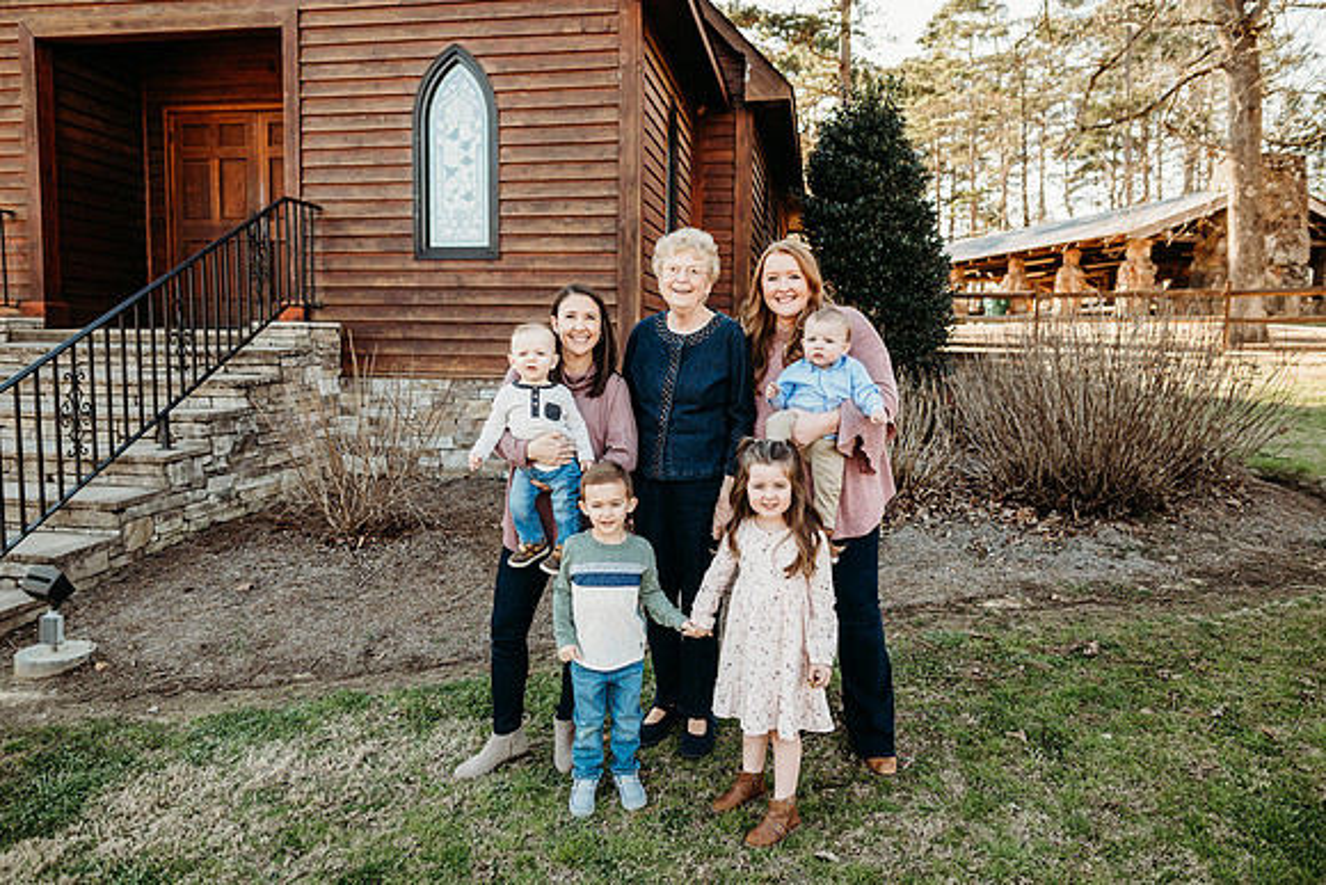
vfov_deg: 53.2
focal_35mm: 24
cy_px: 442
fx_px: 884
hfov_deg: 73.7
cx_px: 663
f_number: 2.8
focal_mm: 24
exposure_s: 1/320
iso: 250
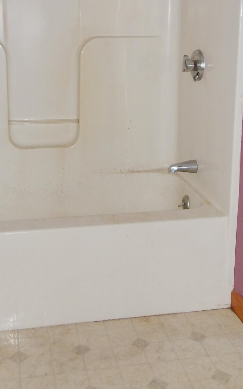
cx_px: 99
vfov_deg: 41.4
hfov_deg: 27.4
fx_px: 498
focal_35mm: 47
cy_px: 95
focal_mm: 4.9
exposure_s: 1/60
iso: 200
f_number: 3
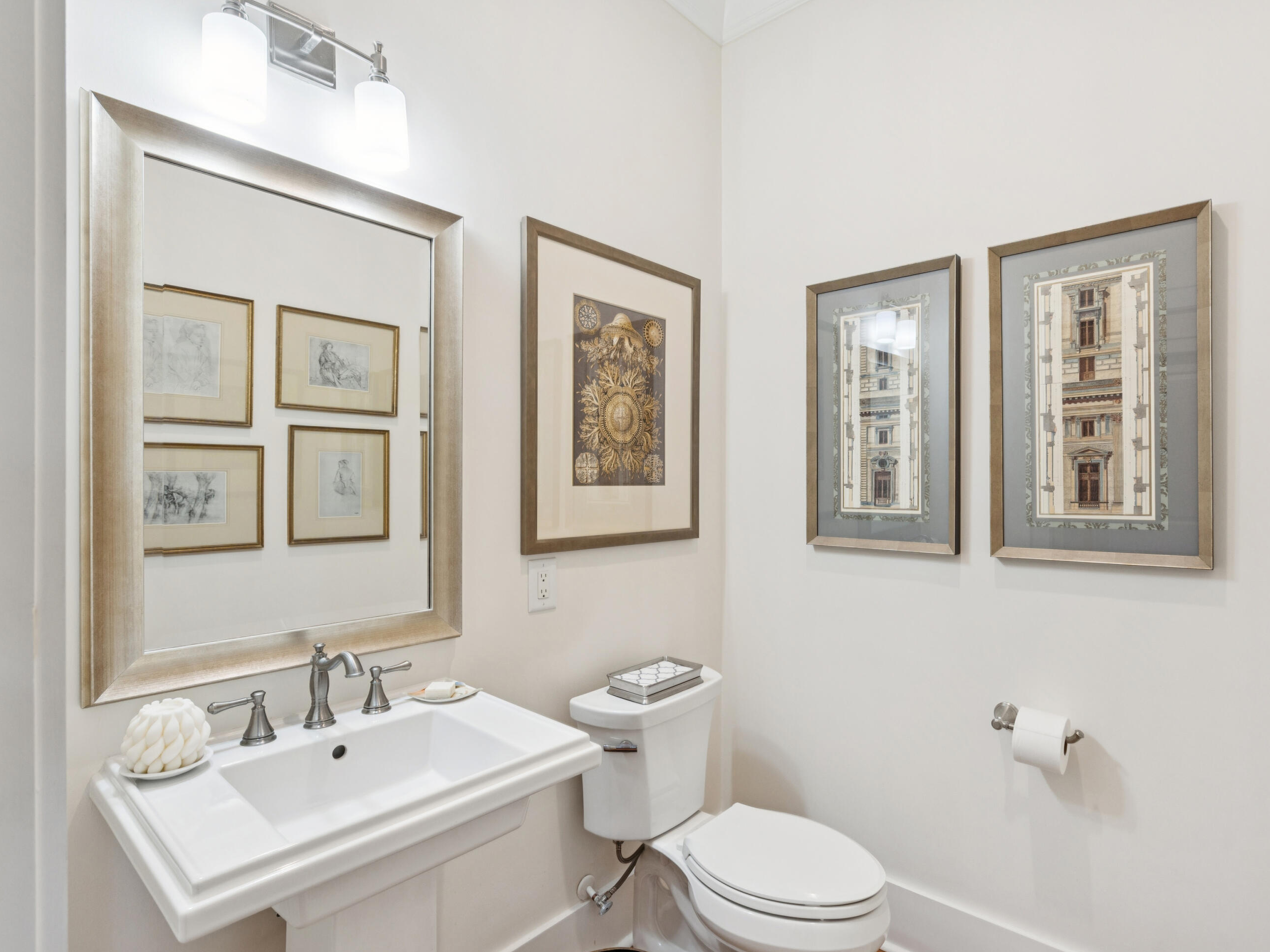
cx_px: 698
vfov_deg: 71.6
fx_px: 660
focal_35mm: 18
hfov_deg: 87.5
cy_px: 491
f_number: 7.1
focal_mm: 16
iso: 400
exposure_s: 1/15
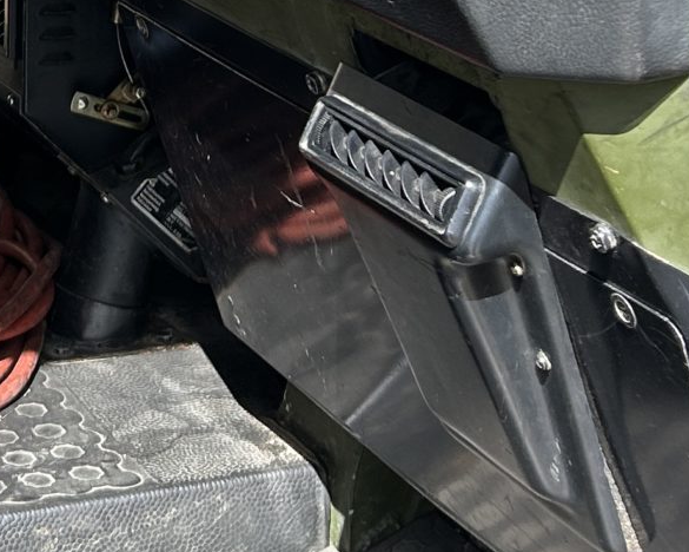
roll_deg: +2.2
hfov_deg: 16.6
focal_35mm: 111
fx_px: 2263
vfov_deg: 13.3
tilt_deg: -6.1
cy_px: -216
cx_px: -127
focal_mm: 5.7
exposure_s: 1/1449
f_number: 1.5
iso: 50
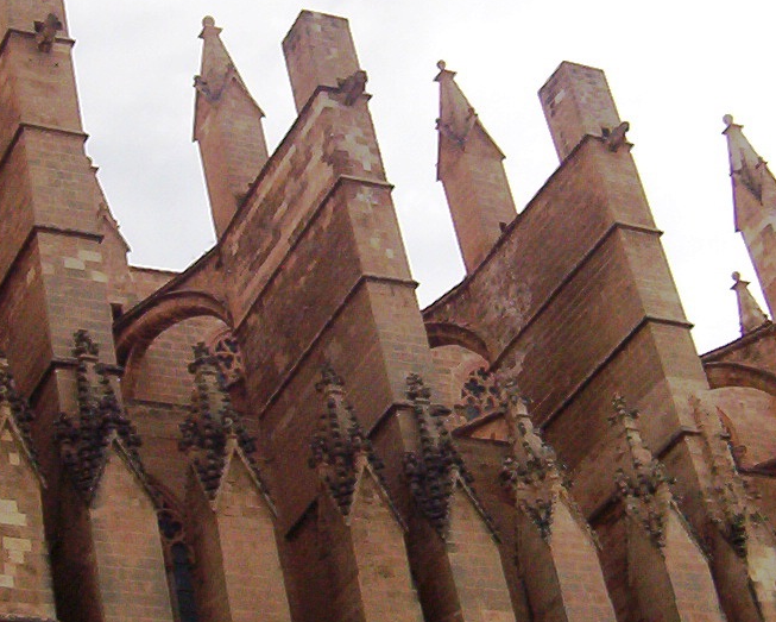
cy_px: 258
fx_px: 2022
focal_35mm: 88
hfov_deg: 21.6
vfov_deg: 17.5
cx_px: 239
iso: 100
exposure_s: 1/1134
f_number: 5.24
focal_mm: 5.54
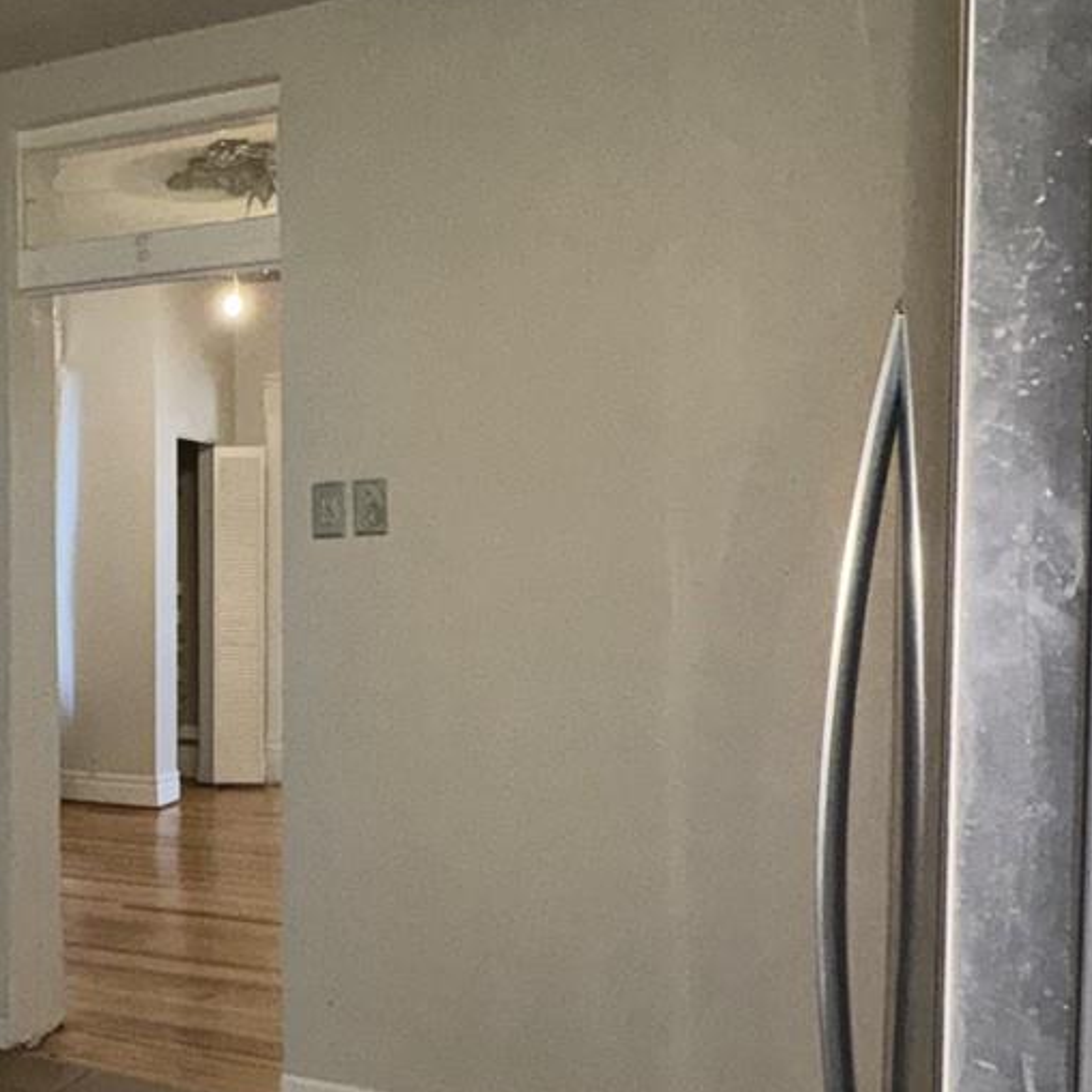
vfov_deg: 42.8
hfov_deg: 38.6
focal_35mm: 39
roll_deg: +0.2
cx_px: 32
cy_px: 613
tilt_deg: -1.7
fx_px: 1392
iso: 250
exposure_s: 1/60
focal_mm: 2.22
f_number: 2.2
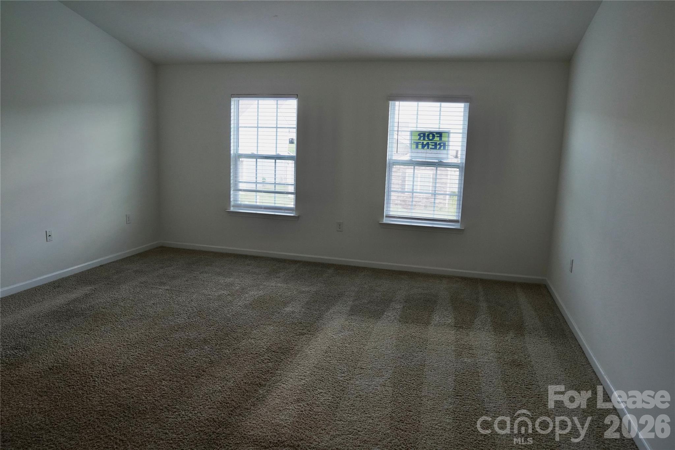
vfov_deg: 53.1
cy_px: 225
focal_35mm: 24
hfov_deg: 73.7
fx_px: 450
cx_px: 338
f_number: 4
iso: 500
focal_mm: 16
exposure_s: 1/160
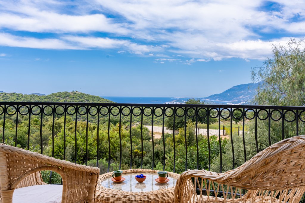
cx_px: 152
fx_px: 305
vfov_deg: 36.9
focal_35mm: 36
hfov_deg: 53.1
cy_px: 102
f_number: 10
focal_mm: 36
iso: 100
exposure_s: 1/160
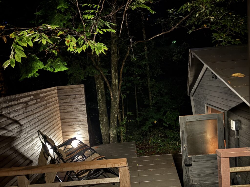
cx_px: 125
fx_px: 188
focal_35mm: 26
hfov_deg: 67.3
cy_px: 94
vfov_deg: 53.1
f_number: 1.6
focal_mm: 5.96
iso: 1000
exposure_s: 1/2
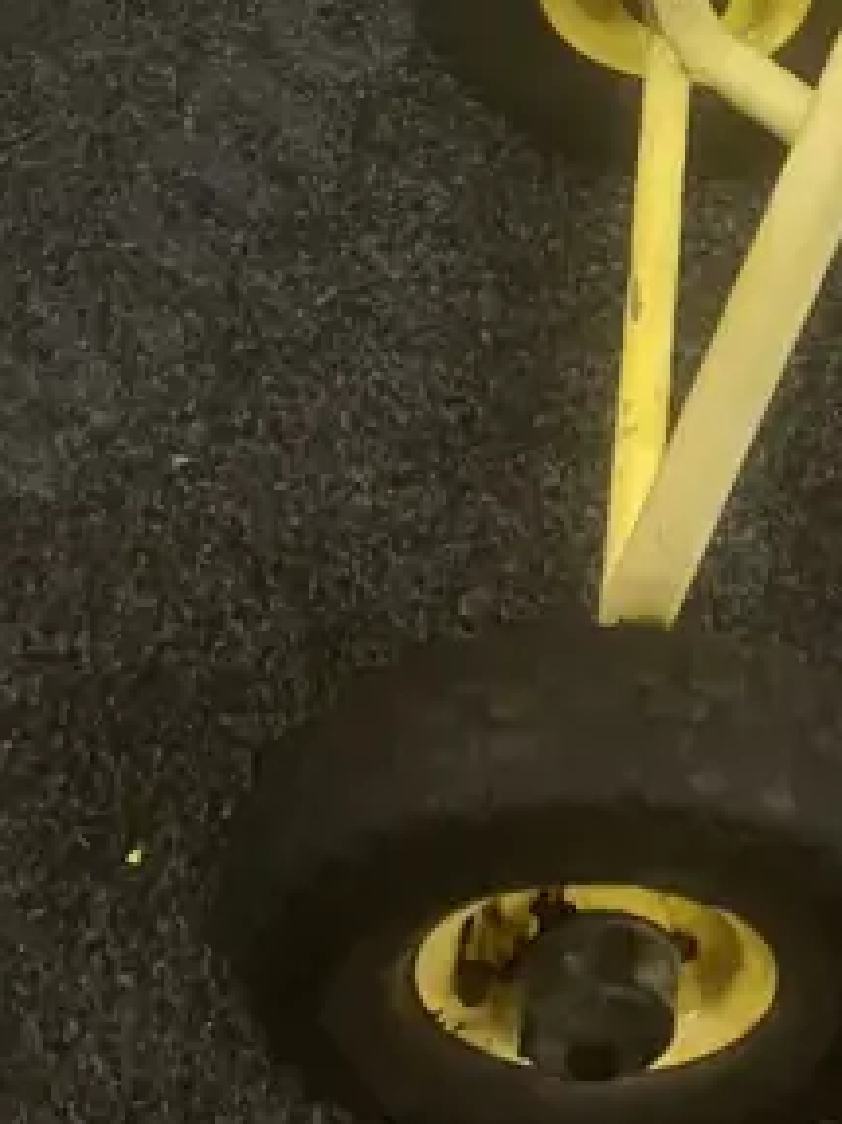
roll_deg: -3.5
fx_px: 3246
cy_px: -748
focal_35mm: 100
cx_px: 905
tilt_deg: -32.6
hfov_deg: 14.5
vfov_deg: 17.0
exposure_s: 1/50
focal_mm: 3.99
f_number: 1.8
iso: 200
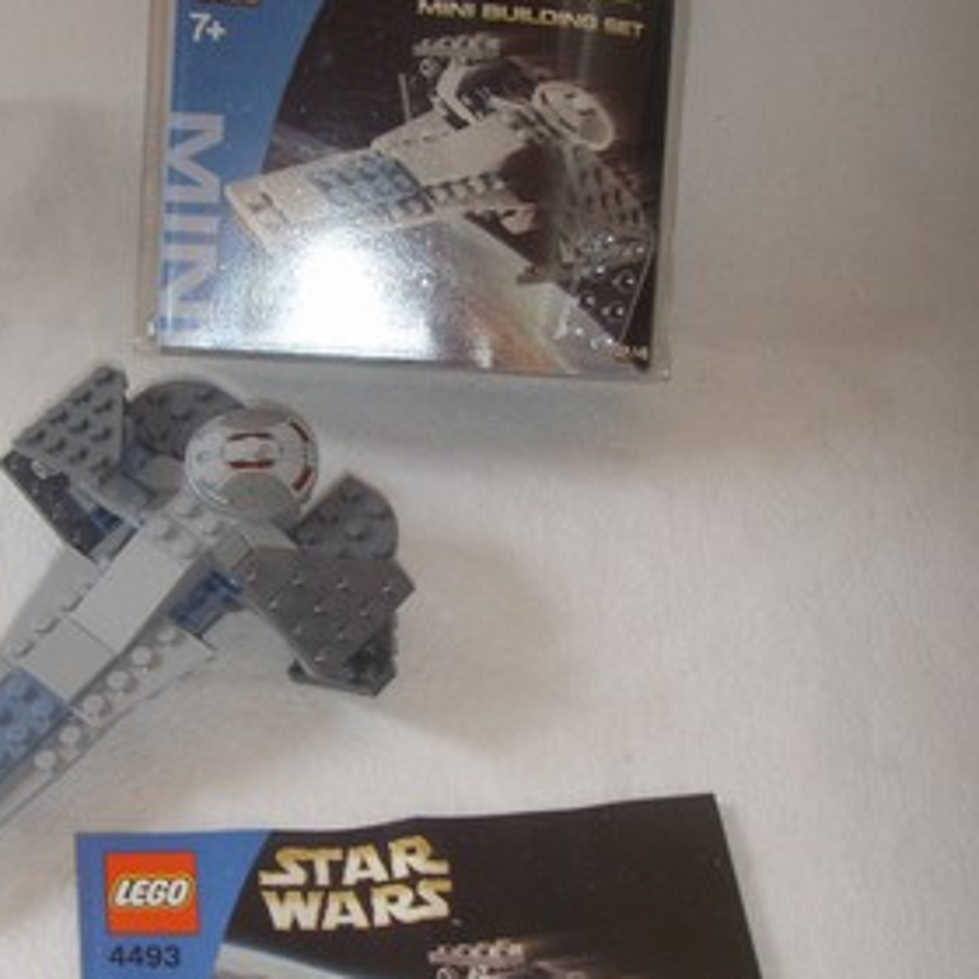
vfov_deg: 29.0
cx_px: 385
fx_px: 1888
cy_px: 559
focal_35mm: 59
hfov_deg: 29.0
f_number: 3.5
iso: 100
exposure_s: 1/45
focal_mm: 6.6
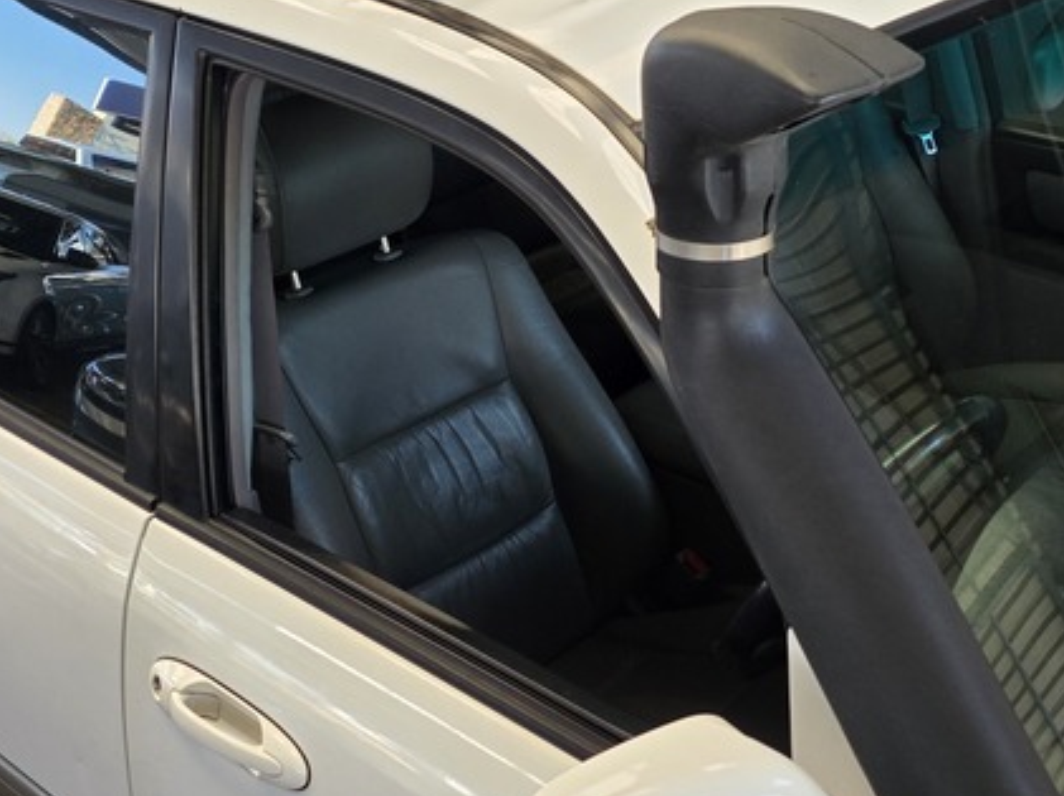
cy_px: 265
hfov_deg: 34.3
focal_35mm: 56
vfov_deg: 25.9
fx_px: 1720
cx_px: 599
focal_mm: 6.25
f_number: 1.7
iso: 50
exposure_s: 1/180
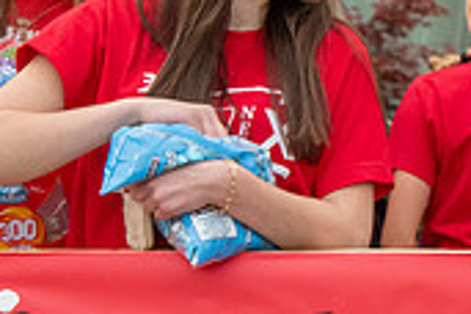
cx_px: 733
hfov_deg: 4.9
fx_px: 5403
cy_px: 76
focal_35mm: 413
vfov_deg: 3.3
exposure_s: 1/320
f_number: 11
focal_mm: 122
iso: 3200
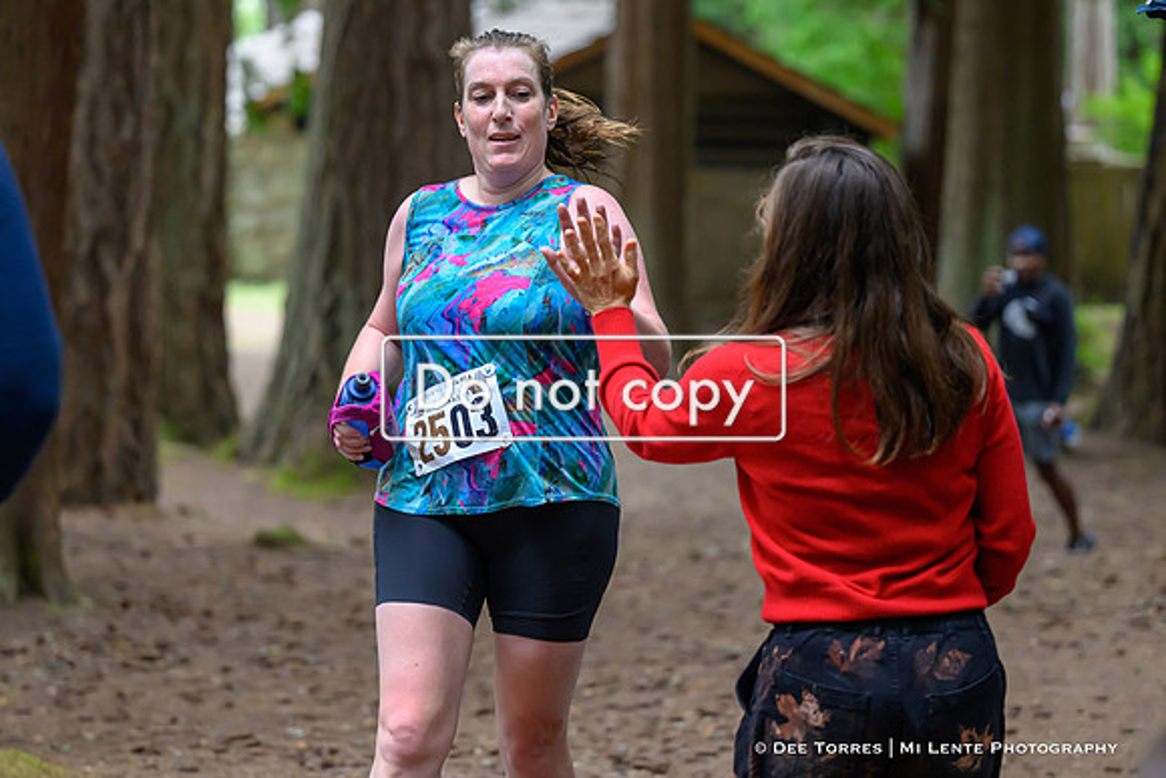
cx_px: 537
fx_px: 4195
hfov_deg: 15.8
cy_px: 318
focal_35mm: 129
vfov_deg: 10.6
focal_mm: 97
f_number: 2.8
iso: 3600
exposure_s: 1/640
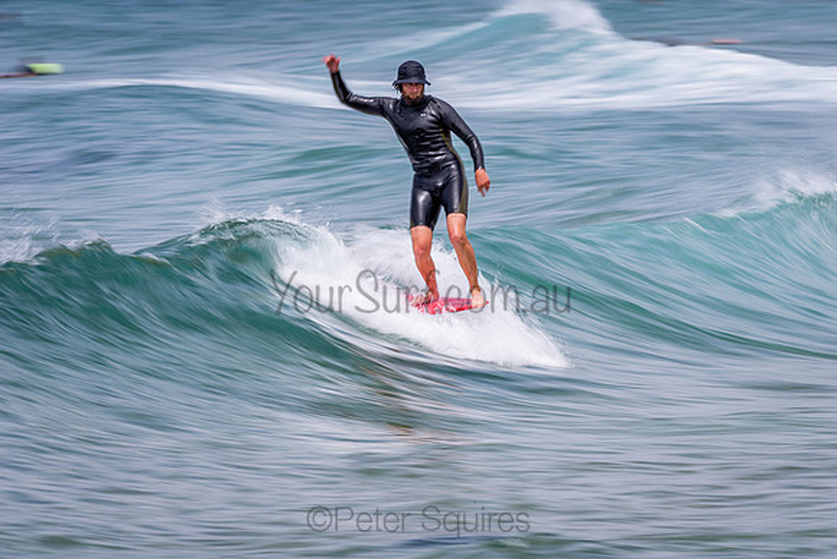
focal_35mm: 500
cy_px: 280
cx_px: 418
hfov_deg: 4.1
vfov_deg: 2.8
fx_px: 11627
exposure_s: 1/25
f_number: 16
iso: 64
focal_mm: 500
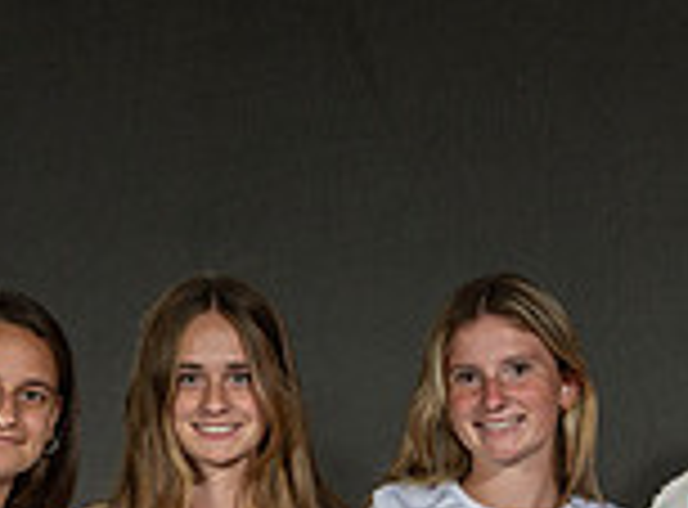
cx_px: 828
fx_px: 5278
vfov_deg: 5.4
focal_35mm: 267
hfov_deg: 7.4
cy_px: 980
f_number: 6.3
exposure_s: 1/125
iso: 160
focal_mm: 55
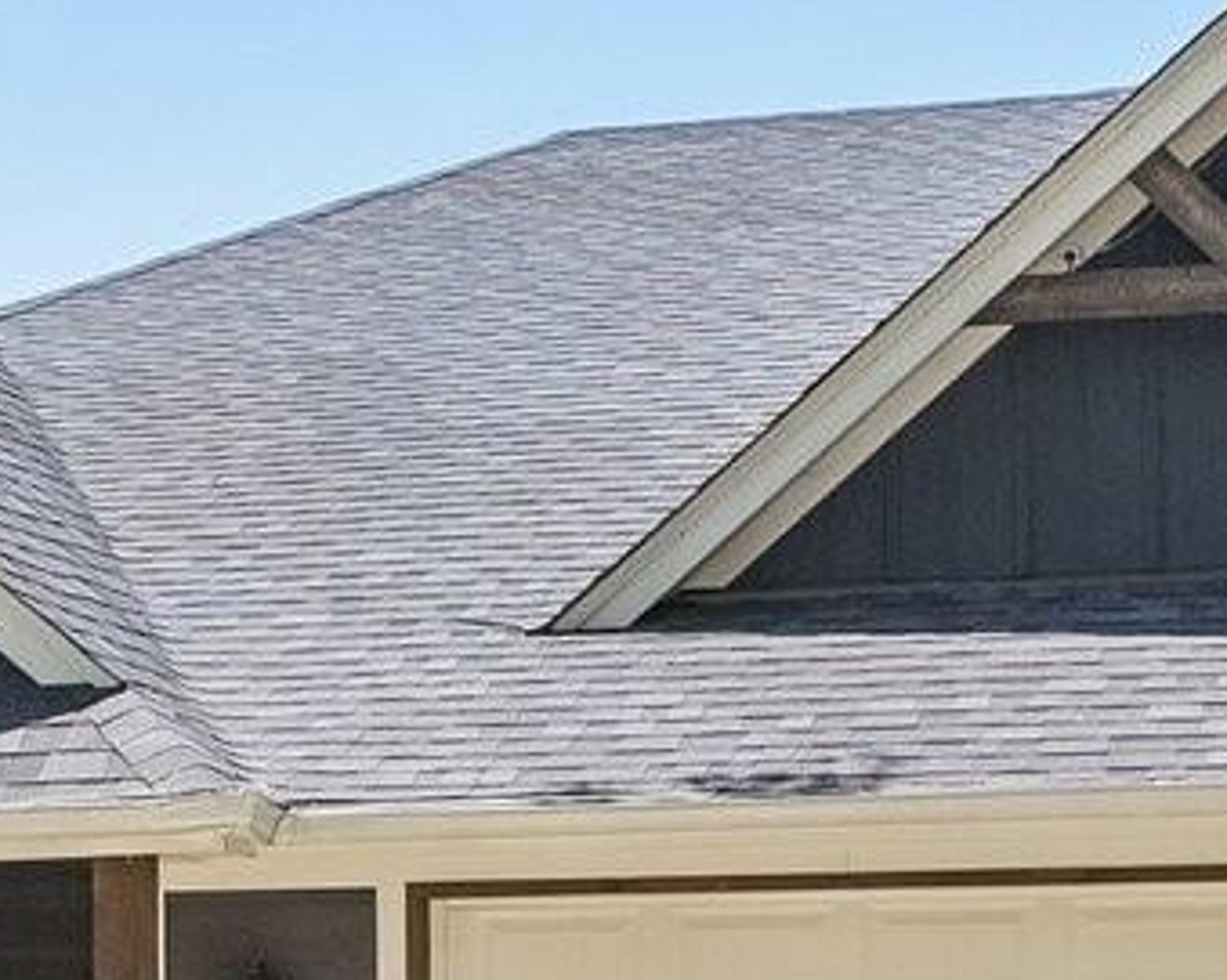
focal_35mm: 119
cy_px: 830
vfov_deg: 12.9
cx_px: 413
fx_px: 4320
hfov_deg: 16.1
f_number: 8
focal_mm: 21
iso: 400
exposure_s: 1/500
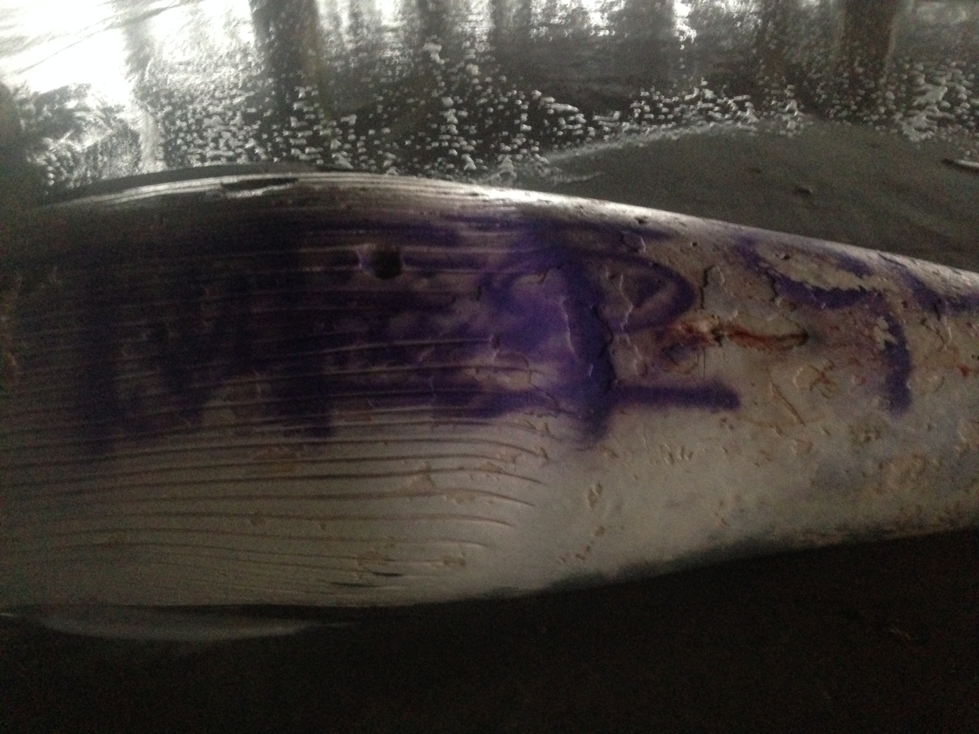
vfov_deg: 42.9
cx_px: 490
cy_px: 367
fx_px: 933
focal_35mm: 33
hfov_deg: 55.4
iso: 800
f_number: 2.4
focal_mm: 4.12
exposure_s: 1/15
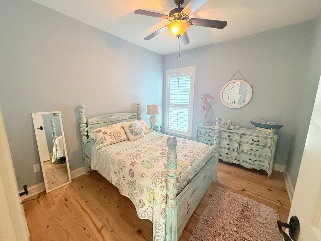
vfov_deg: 85.7
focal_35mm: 14
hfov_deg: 102.1
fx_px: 130
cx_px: 160
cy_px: 120
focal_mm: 2.22
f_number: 2.2
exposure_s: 1/60
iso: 500
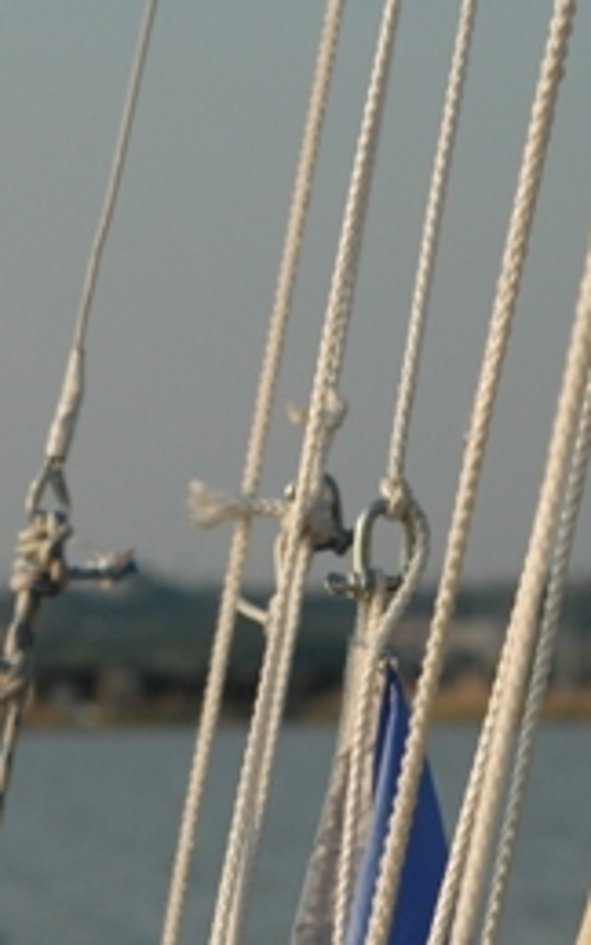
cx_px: -58
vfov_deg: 7.9
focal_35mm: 264
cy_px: 737
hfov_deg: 5.0
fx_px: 6800
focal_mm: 70
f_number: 9
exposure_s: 1/320
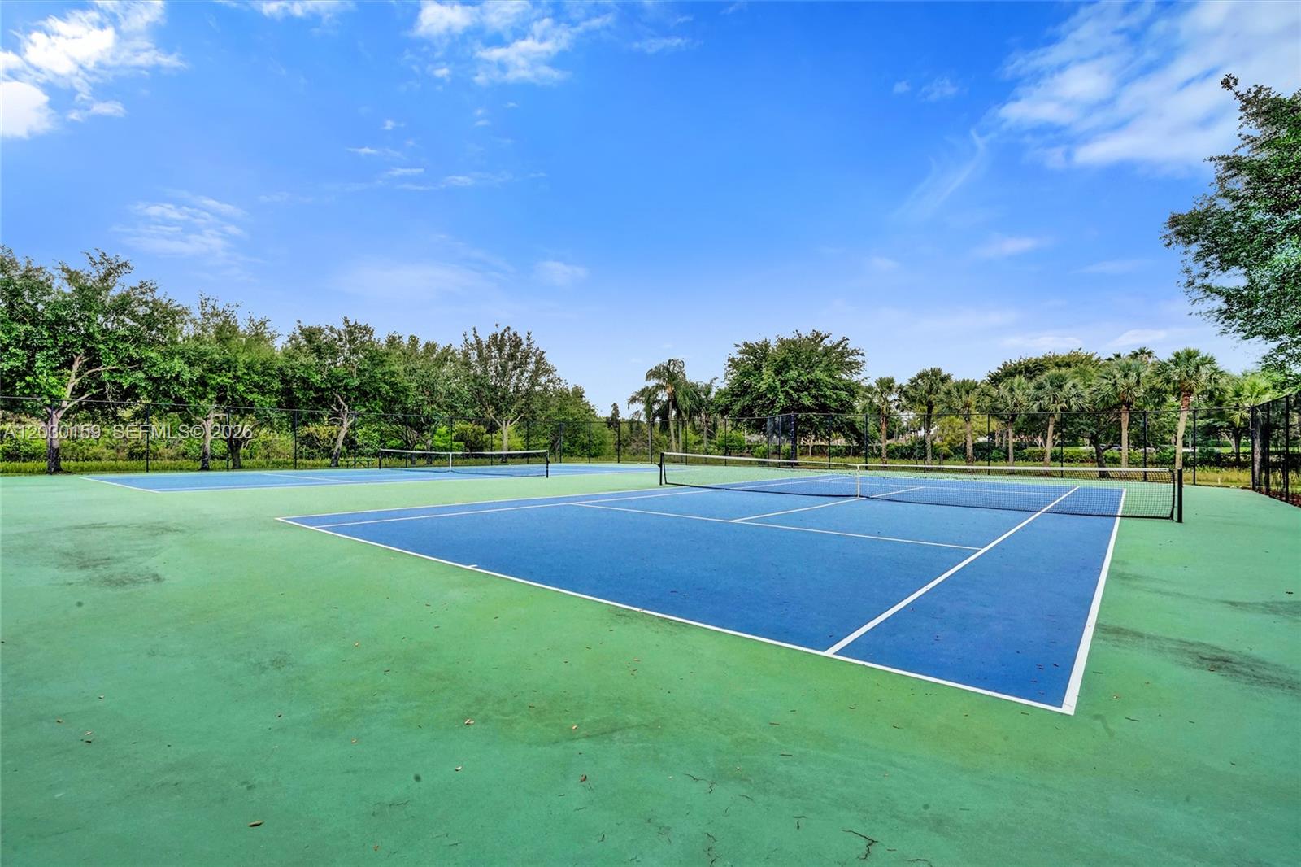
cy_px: 434
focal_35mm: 16
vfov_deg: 73.7
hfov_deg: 96.7
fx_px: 578
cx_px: 650
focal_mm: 16
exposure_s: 1/500
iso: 1250
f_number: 18
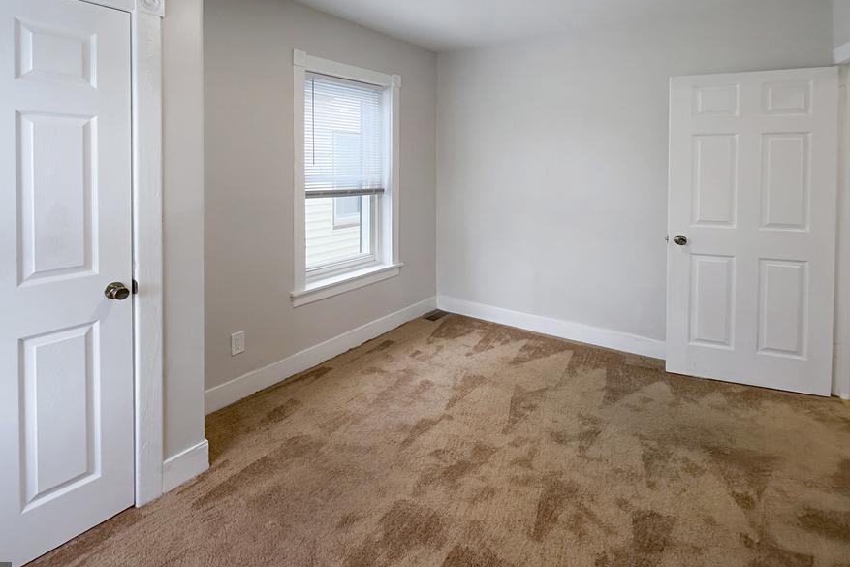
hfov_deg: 93.0
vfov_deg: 69.8
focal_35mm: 17
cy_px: 230
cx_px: 387
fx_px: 401
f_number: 2.2
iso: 200
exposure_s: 1/120
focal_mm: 2.22
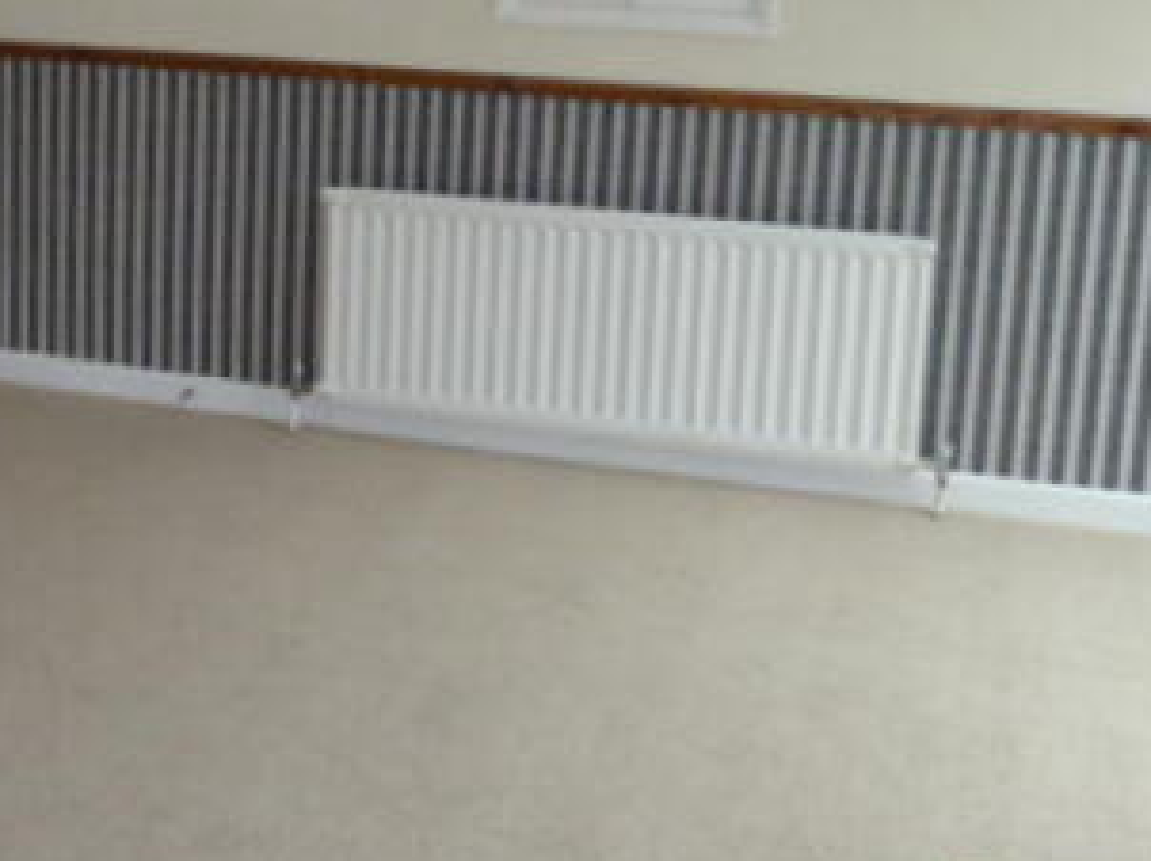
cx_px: 212
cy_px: 124
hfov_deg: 33.3
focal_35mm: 56
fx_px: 1861
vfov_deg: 25.4
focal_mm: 4.7
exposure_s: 1/30
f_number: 3.4
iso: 200
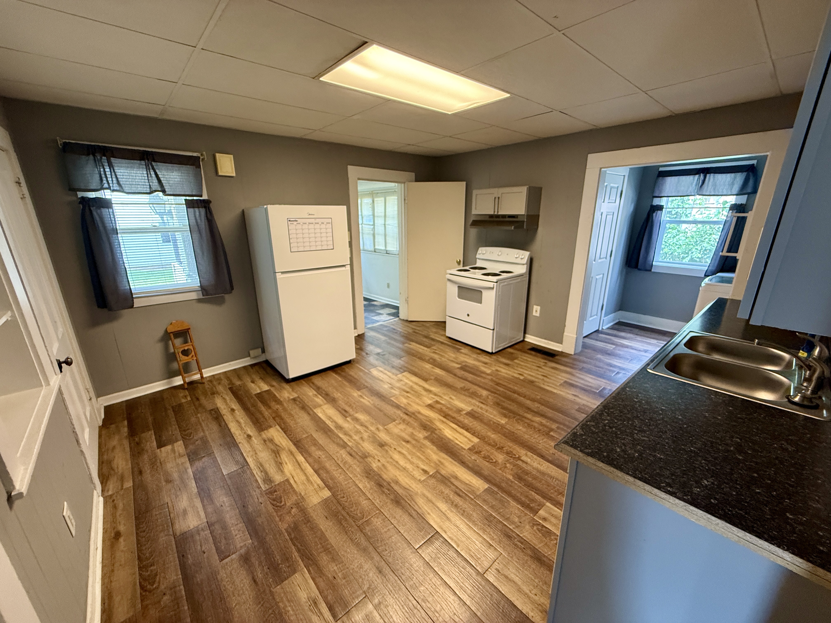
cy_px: 312
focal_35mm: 14
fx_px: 336
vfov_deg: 85.7
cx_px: 416
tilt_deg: -16.4
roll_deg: +0.2
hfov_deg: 102.1
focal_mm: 2.22
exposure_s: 1/60
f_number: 2.2
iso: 200
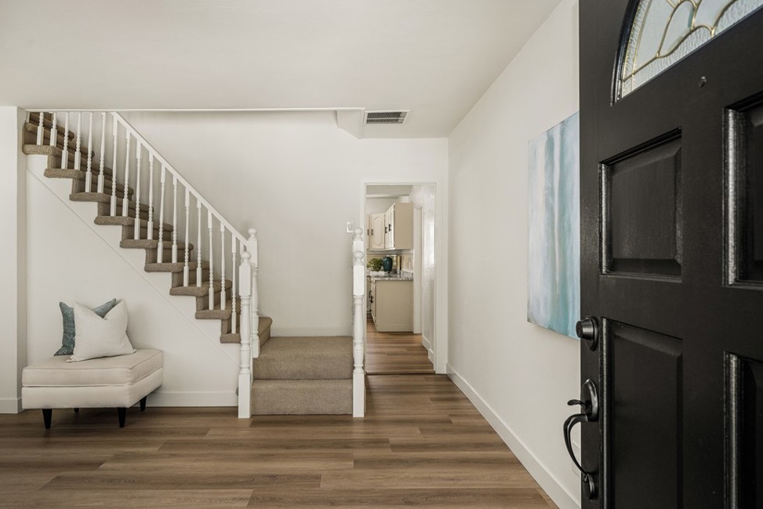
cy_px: 263
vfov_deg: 60.6
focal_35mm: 21
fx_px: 435
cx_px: 362
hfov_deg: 82.4
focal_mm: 19.5
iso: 80
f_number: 6.3
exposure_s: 1/8
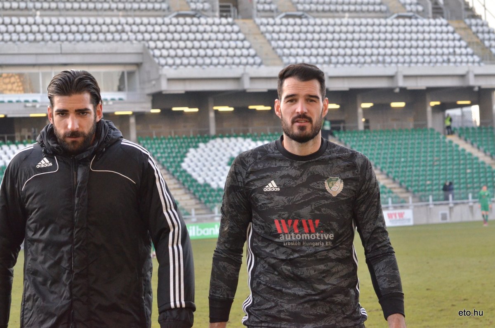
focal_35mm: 105
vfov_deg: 13.0
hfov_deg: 19.5
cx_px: 248
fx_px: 1441
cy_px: 164
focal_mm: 70
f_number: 7.1
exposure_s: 1/800
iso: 3200
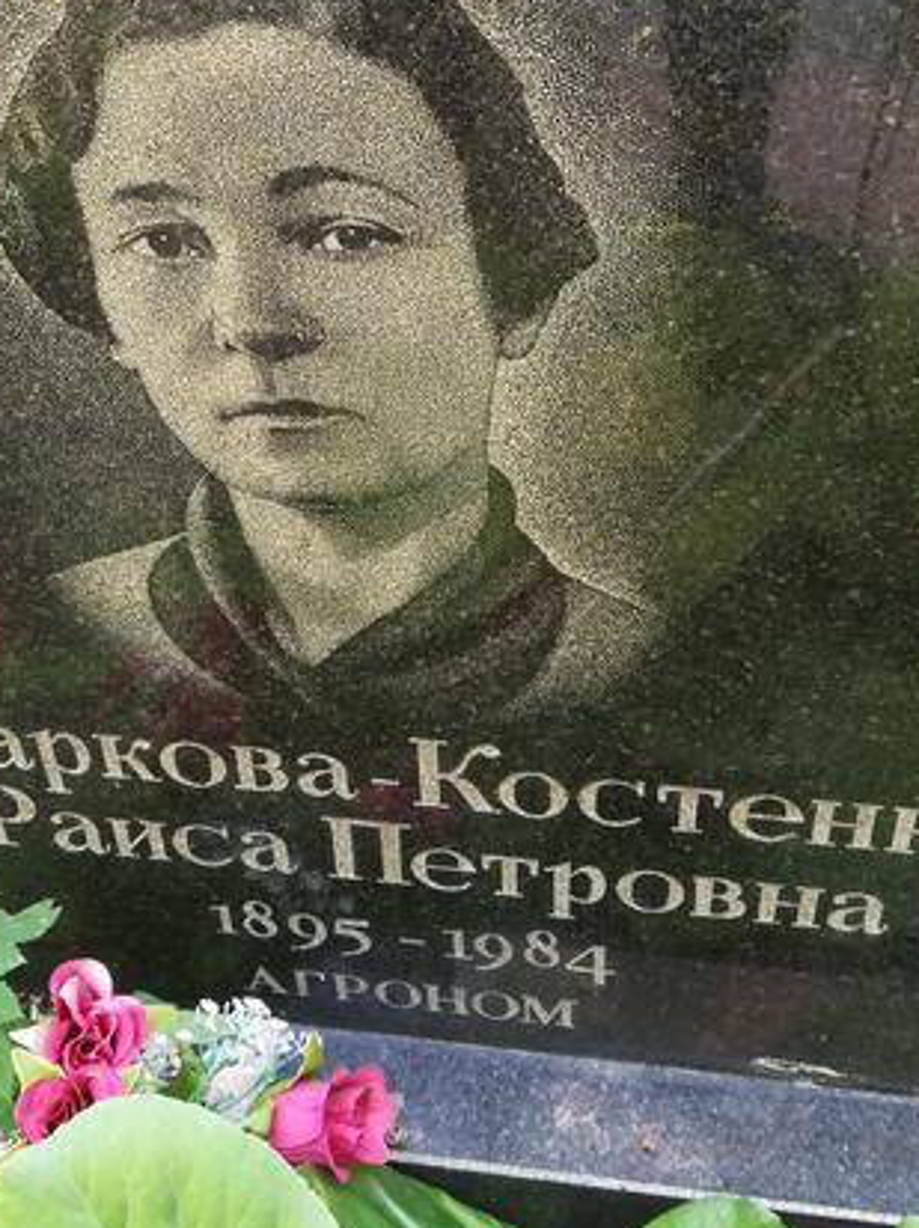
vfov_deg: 39.7
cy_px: 615
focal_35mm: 48
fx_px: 1702
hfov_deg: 30.2
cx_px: 434
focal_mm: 3.83
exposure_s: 1/33.3
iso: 160
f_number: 2.2
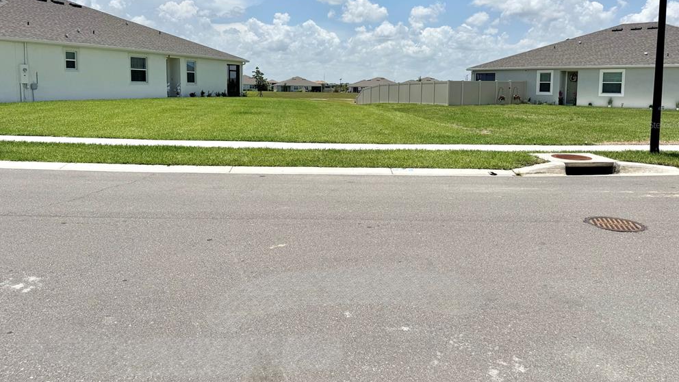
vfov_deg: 42.3
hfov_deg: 69.9
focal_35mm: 27
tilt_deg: -4.4
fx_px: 486
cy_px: 125
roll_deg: -0.3
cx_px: 340
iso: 80
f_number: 1.78
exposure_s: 1/10417
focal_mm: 6.76
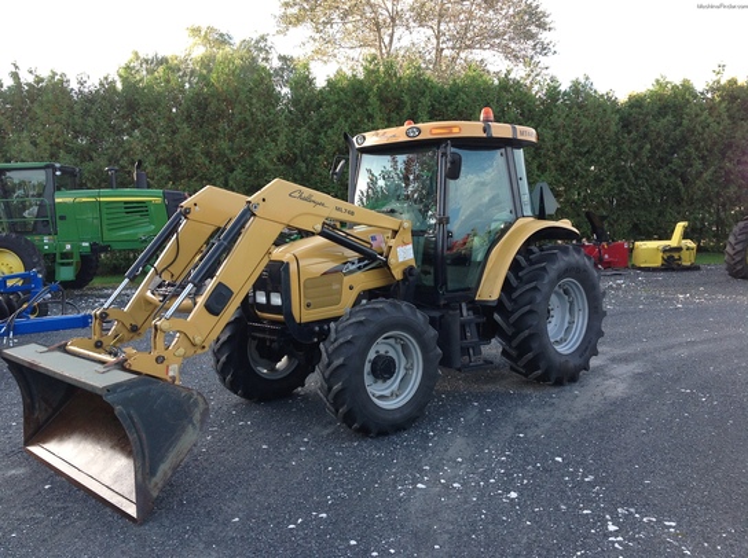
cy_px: 279
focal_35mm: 35
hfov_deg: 52.7
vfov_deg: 40.6
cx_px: 374
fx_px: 755
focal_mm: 4.28
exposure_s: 1/196
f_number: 2.4
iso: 80
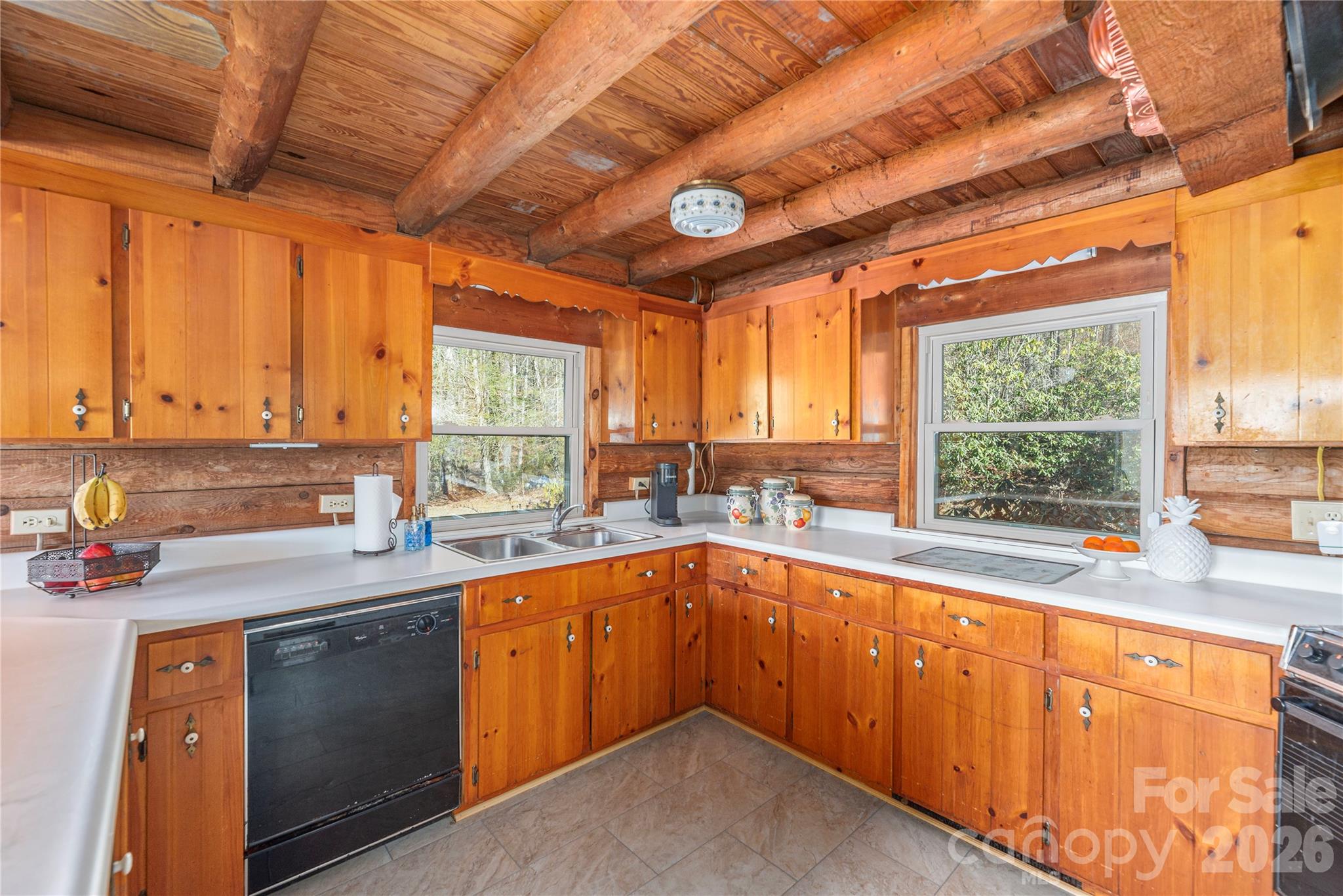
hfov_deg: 100.4
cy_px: 448
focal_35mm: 15
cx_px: 672
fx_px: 560
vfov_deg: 77.3
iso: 320
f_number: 7.1
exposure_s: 1/160
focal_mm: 15
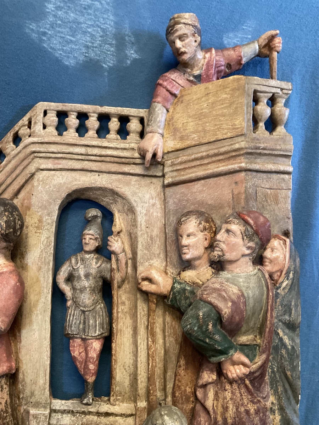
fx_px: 356
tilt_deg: -11.1
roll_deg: -0.1
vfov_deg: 61.7
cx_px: 160
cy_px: 212
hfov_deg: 48.2
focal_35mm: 29
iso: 250
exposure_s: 1/60
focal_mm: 3
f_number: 1.8
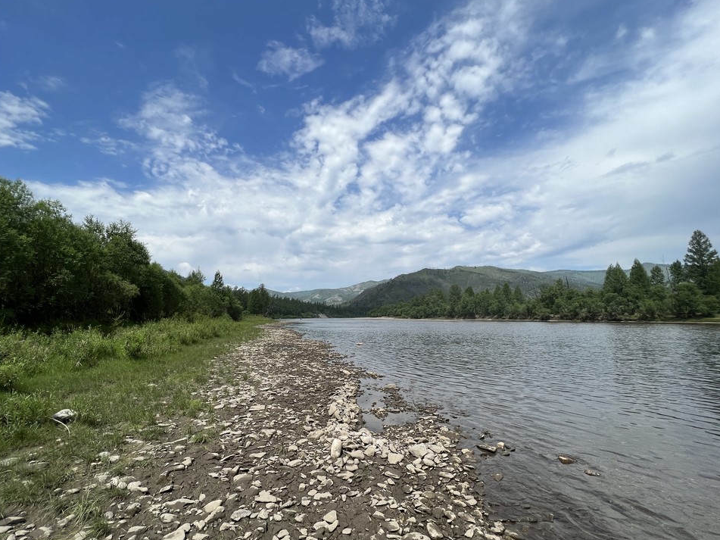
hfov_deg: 102.1
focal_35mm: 14
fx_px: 291
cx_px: 353
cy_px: 282
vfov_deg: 85.6
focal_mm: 1.57
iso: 32
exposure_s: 1/3040
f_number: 1.8
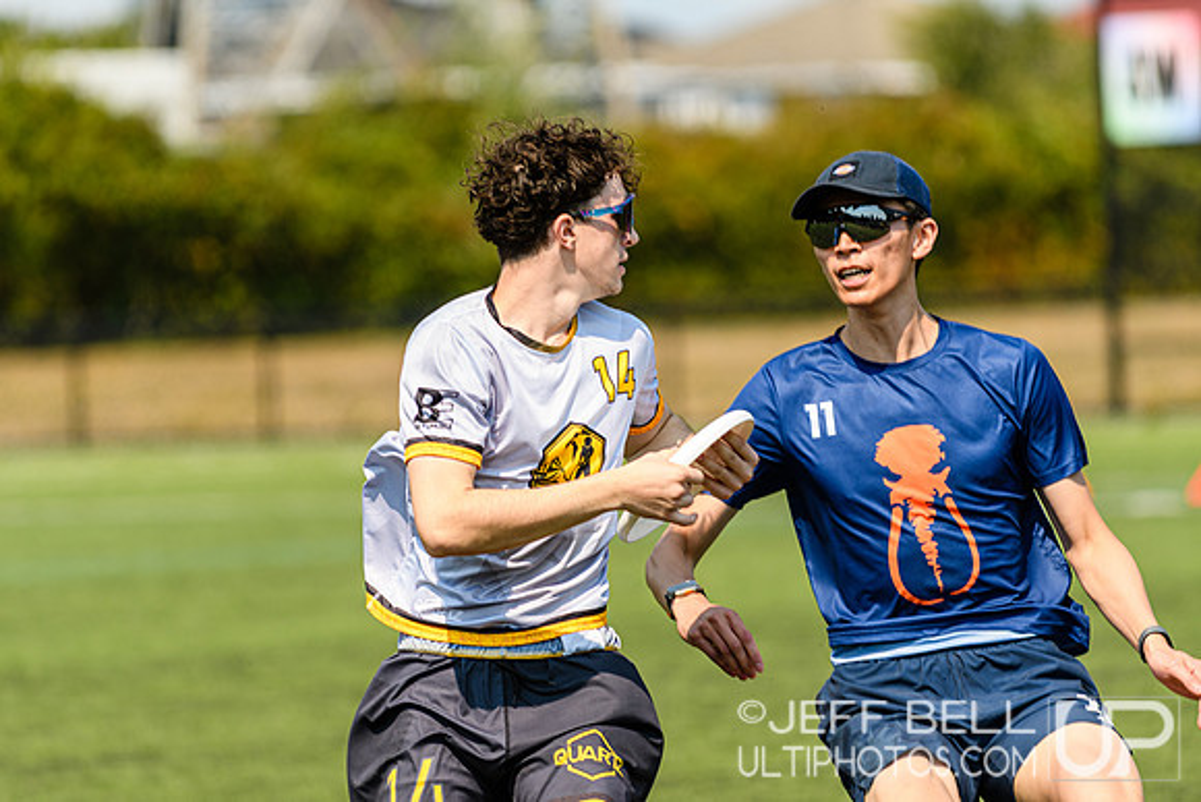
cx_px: 600
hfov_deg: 6.9
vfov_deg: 4.6
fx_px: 10010
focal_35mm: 300
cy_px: 401
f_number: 3.2
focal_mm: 200
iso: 100
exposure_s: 1/1000
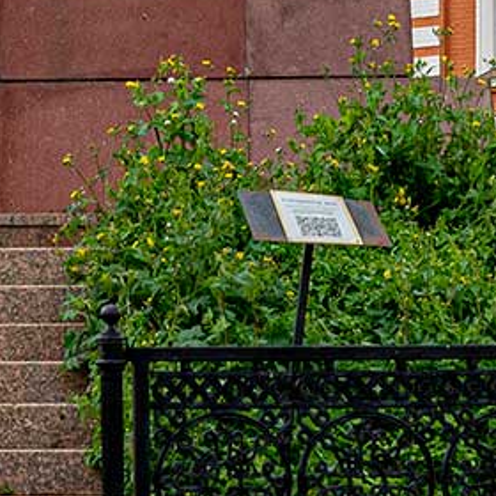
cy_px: -454
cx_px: -781
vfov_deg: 7.7
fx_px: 3550
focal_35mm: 219
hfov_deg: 7.4
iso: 200
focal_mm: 36
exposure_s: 1/400
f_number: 4.5
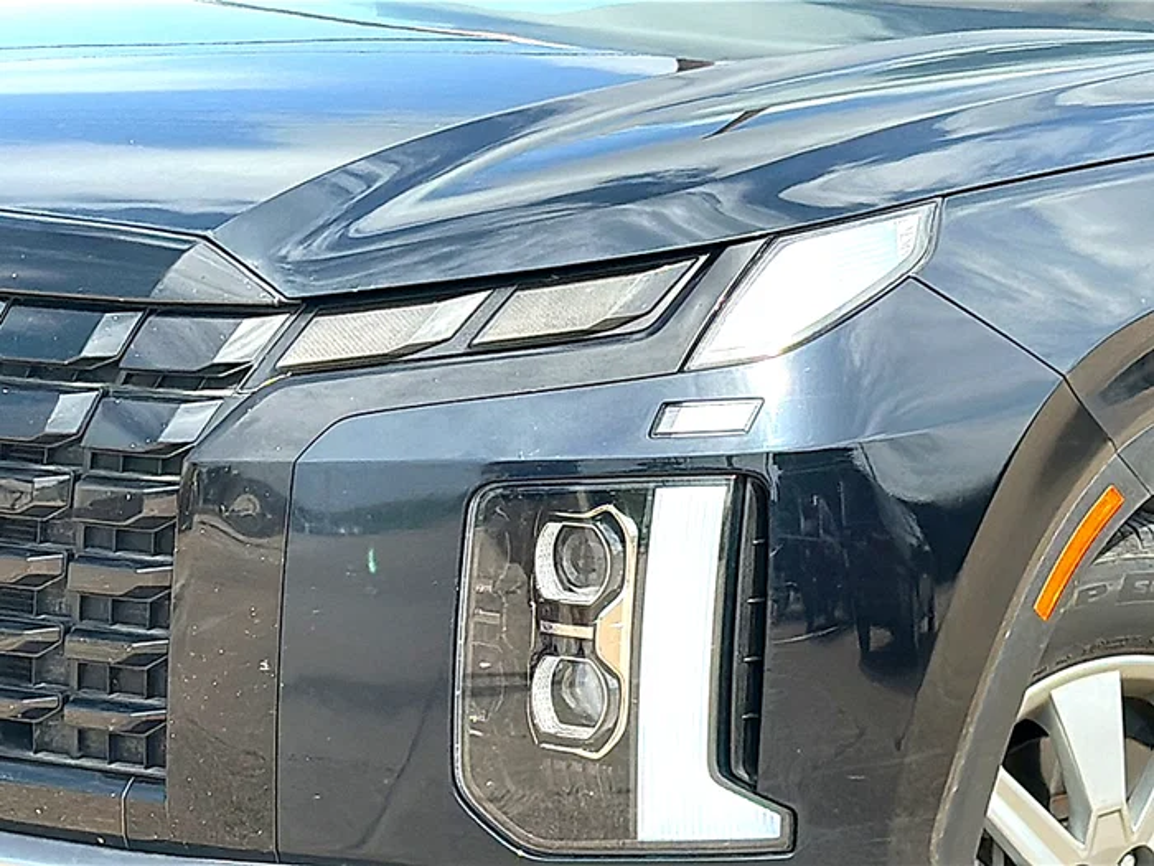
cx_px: 577
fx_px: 3334
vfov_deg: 14.8
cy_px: 433
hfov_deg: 19.6
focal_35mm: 100
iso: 100
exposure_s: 1/3759
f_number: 1.78
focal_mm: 6.86
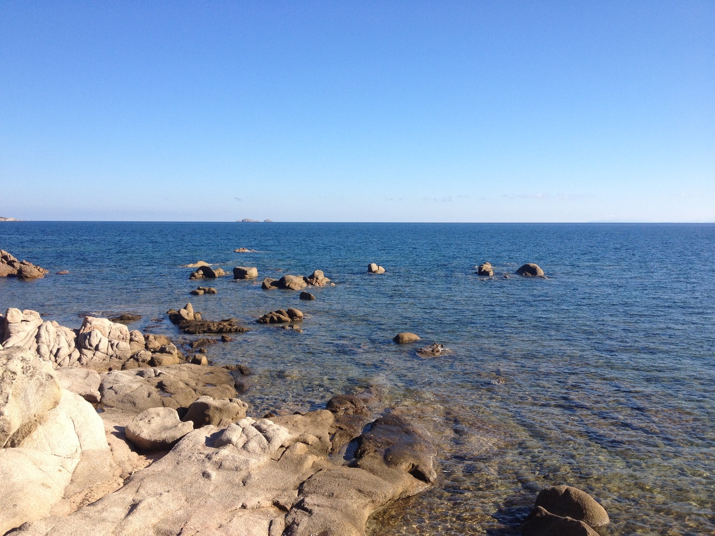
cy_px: 268
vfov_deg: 40.7
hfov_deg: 52.6
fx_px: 723
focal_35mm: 35
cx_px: 358
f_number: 2.4
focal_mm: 4.28
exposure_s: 1/1314
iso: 64
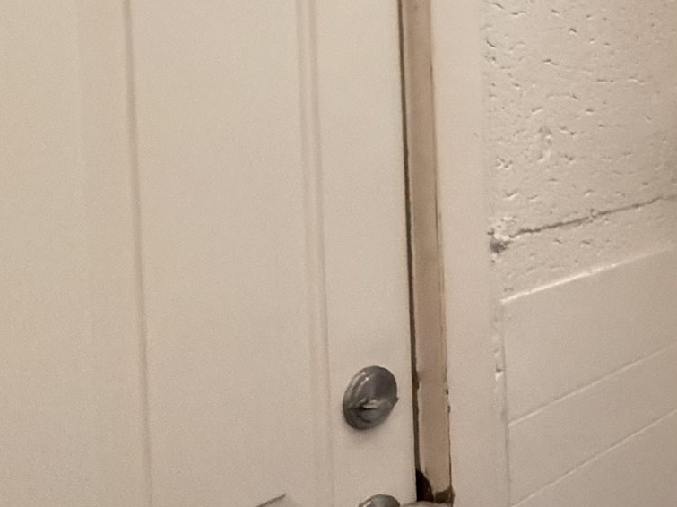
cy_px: 85
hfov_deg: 21.2
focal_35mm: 57
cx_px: 1242
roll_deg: +1.9
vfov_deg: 25.1
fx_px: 1115
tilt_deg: -0.3
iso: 1000
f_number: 2.2
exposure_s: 1/60
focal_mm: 2.22
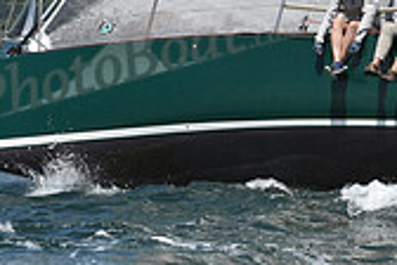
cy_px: -96
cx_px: 430
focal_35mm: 242
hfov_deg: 8.4
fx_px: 2669
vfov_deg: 5.6
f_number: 9
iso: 250
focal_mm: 70
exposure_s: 1/1250
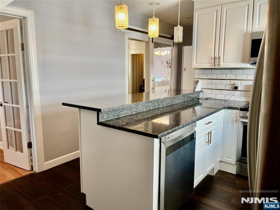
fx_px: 210
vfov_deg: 53.1
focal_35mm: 26
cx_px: 140
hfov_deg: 67.3
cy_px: 105
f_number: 1.6
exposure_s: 1/120
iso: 125
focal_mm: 5.1
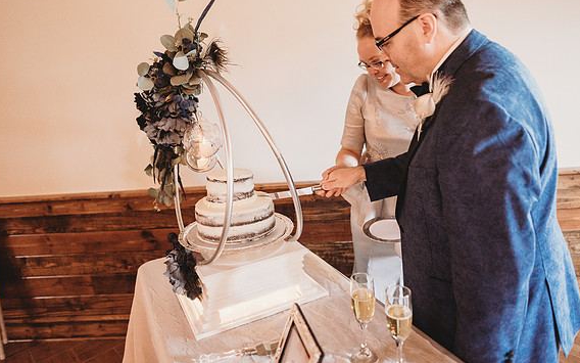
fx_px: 395
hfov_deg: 72.5
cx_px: 287
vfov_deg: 49.2
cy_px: 169
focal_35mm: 25
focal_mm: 24
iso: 2000
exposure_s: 1/125
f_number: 2.5
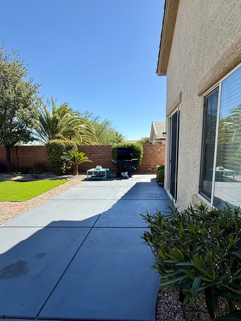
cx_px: 125
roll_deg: +0.0
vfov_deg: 81.4
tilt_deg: -6.2
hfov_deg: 66.0
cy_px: 179
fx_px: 186
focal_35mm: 20
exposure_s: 1/1211
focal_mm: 2.22
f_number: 2.2
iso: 50
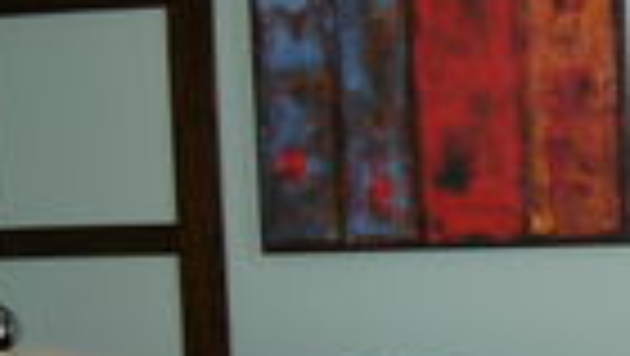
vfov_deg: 12.1
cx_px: 630
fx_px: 1672
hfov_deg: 20.6
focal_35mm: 100
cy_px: 171
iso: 150
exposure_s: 1/60
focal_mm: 5.8
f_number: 2.8
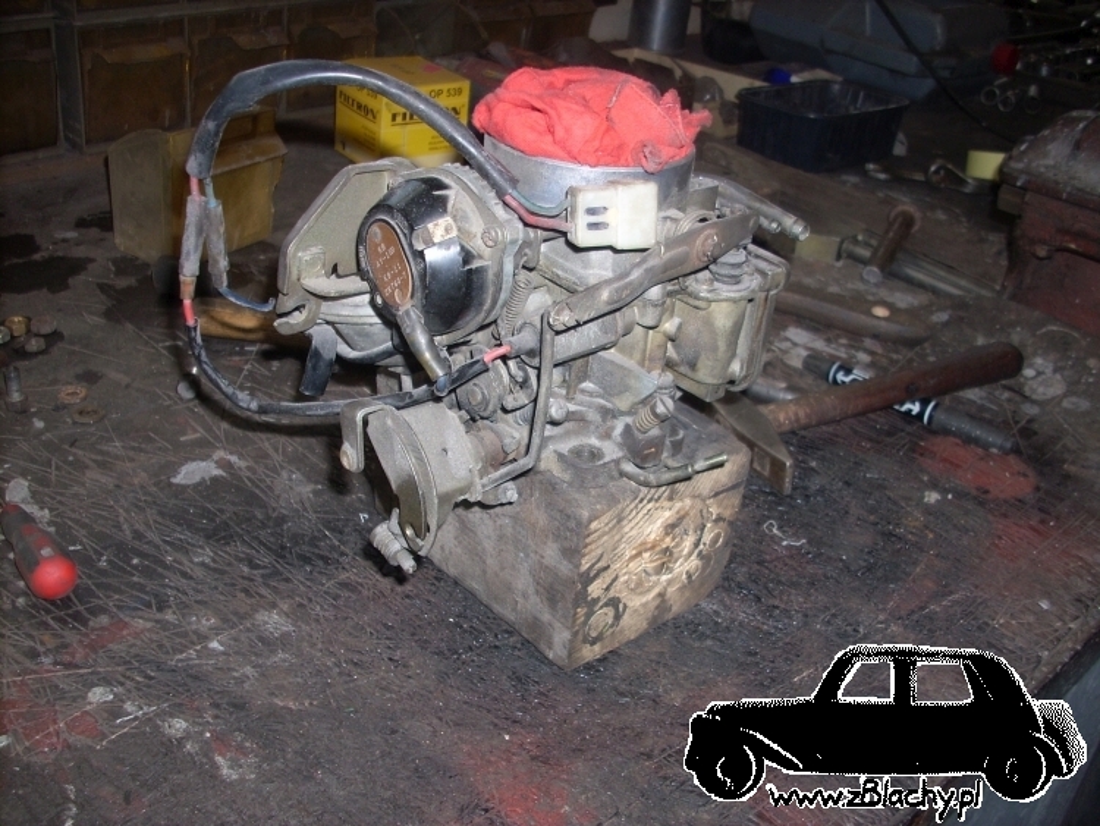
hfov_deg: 50.1
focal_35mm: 37
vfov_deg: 38.7
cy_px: 413
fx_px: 1176
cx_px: 550
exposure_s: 1/60
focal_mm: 6.2
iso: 64
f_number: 2.8
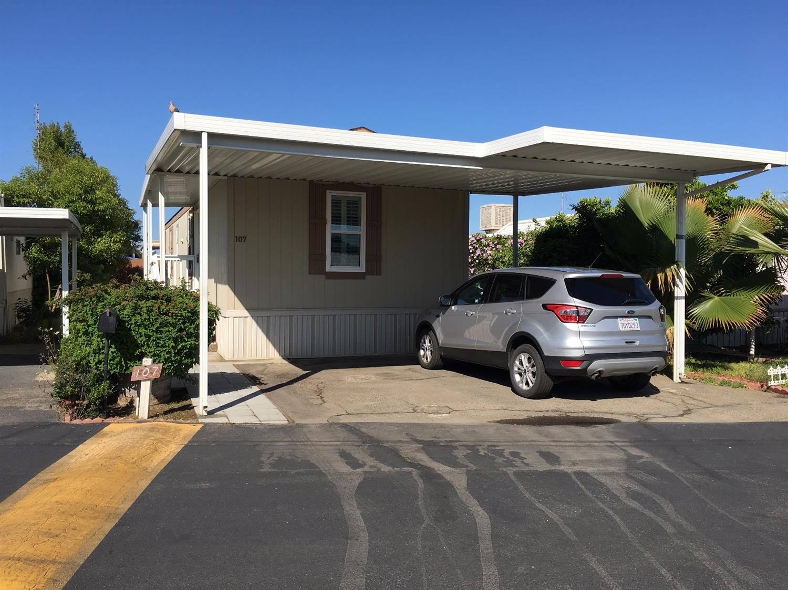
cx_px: 394
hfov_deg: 61.7
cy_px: 295
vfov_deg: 48.2
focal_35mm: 29
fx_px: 660
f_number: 2.2
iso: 25
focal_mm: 4.15
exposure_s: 1/1637
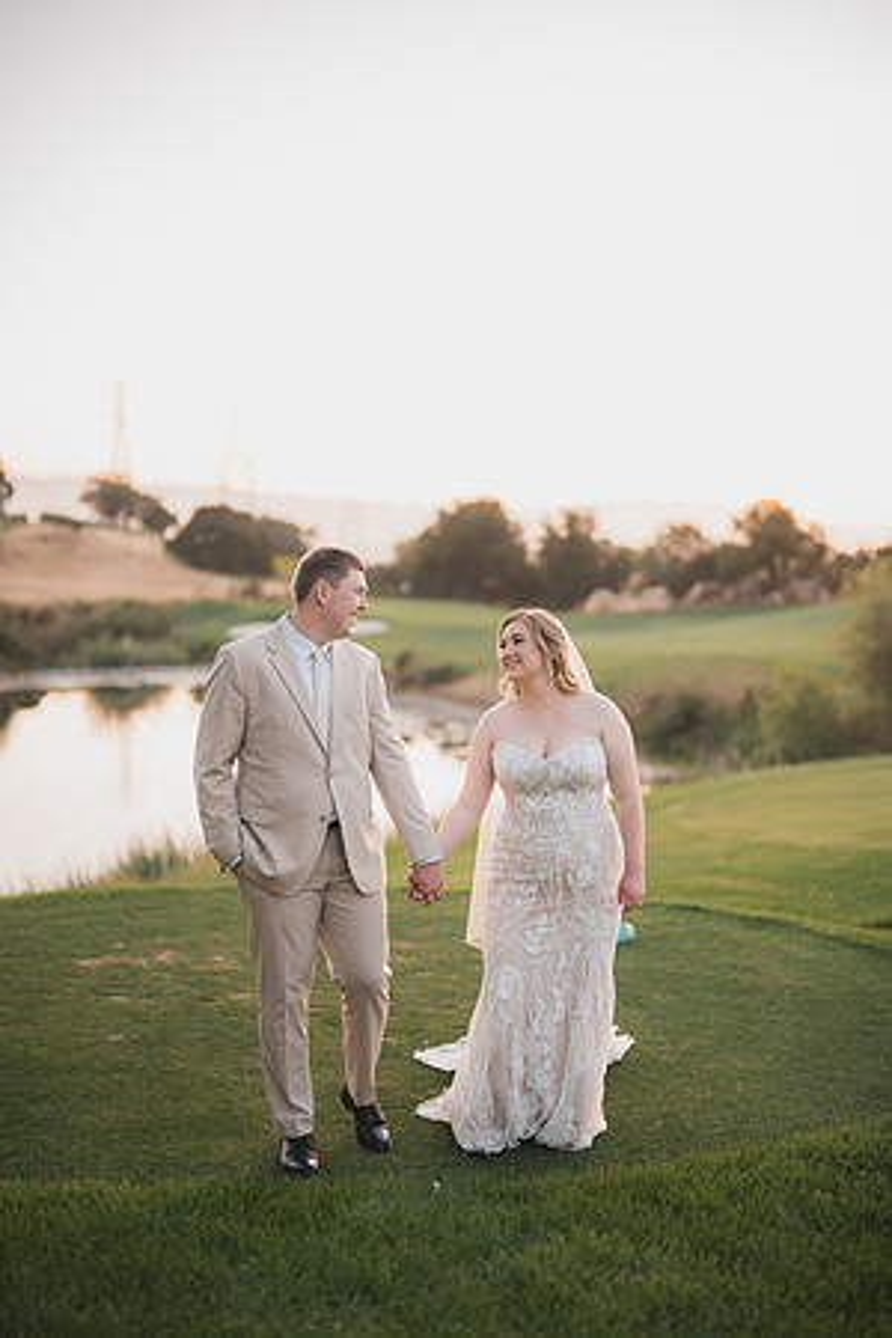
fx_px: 1858
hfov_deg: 27.0
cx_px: 446
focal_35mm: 50
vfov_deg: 39.6
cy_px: 669
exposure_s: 1/800
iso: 640
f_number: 1.2
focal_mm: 50
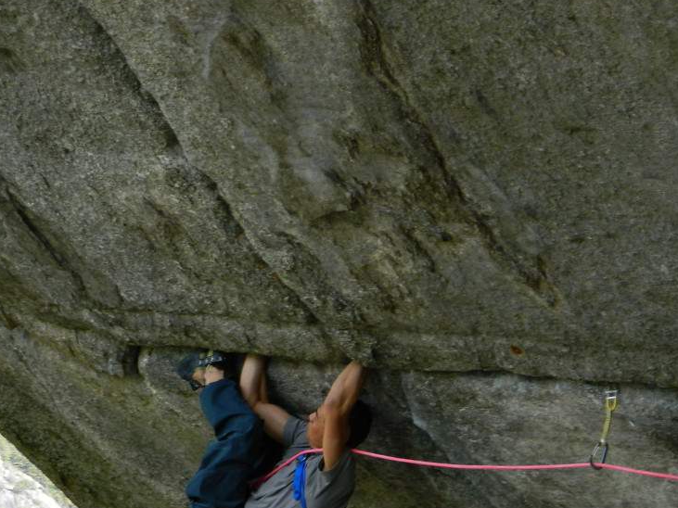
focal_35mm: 113
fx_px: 2213
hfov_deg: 17.4
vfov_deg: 13.1
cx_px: 226
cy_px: 368
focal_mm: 12.6
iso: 80
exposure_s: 1/50
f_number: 4
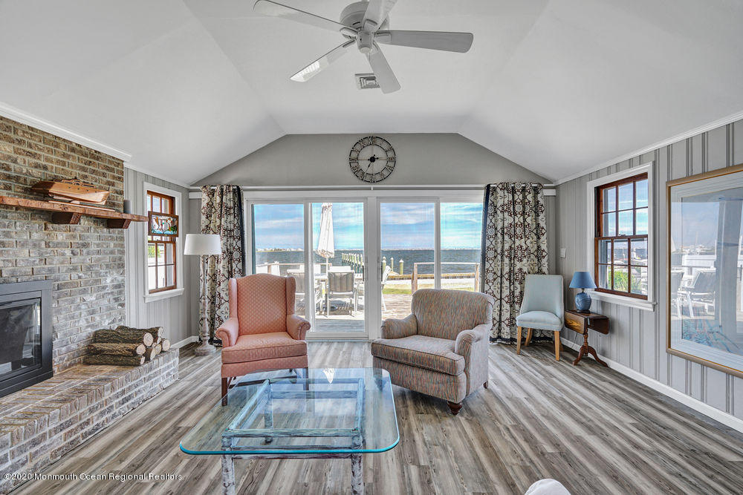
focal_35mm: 16
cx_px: 372
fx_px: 330
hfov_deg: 96.7
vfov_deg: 73.8
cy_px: 248
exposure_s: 1/25
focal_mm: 16
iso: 200
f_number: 8
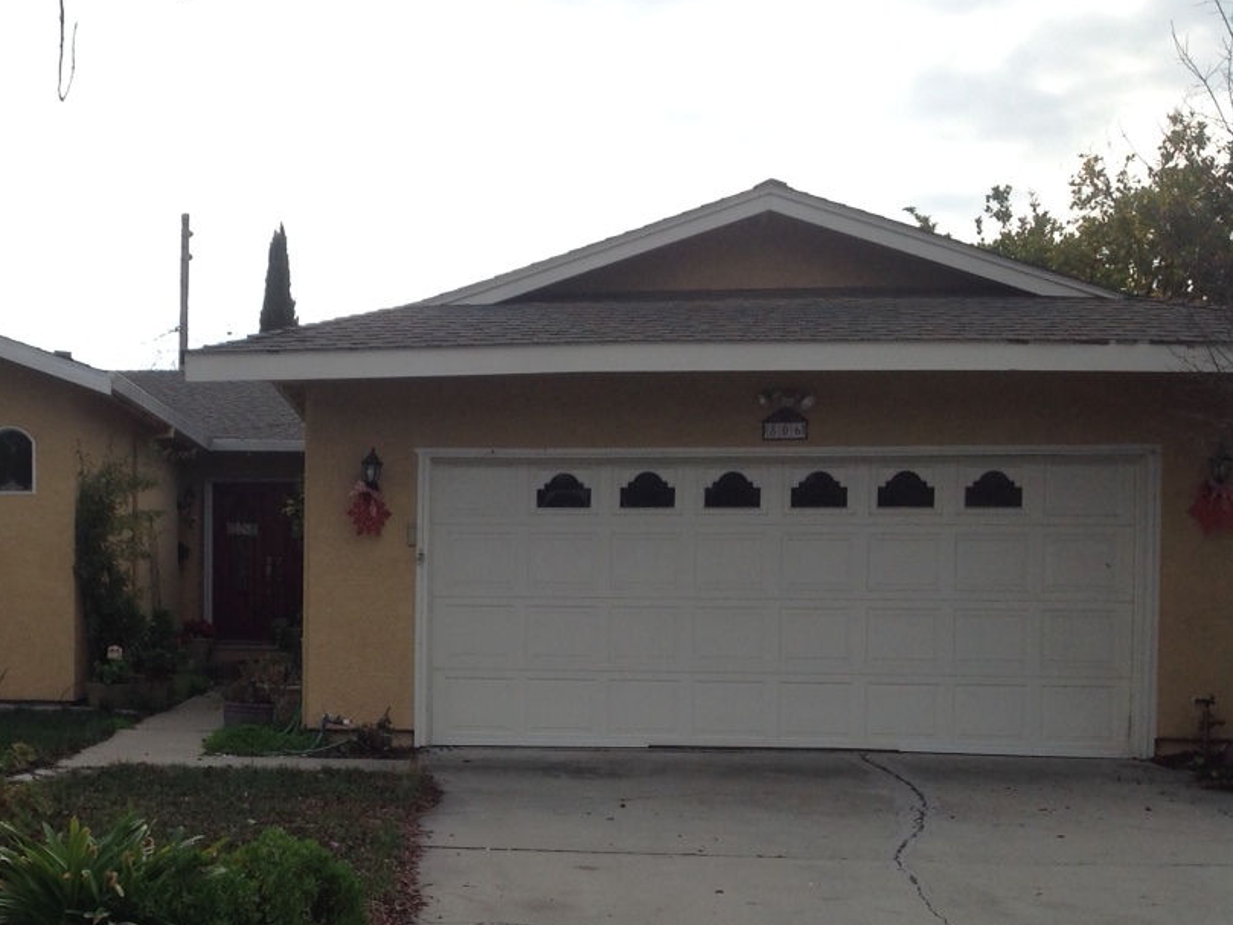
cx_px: 250
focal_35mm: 56
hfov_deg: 33.4
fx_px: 1995
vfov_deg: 25.9
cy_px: 645
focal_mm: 4.28
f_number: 2.4
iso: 50
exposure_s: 1/1592
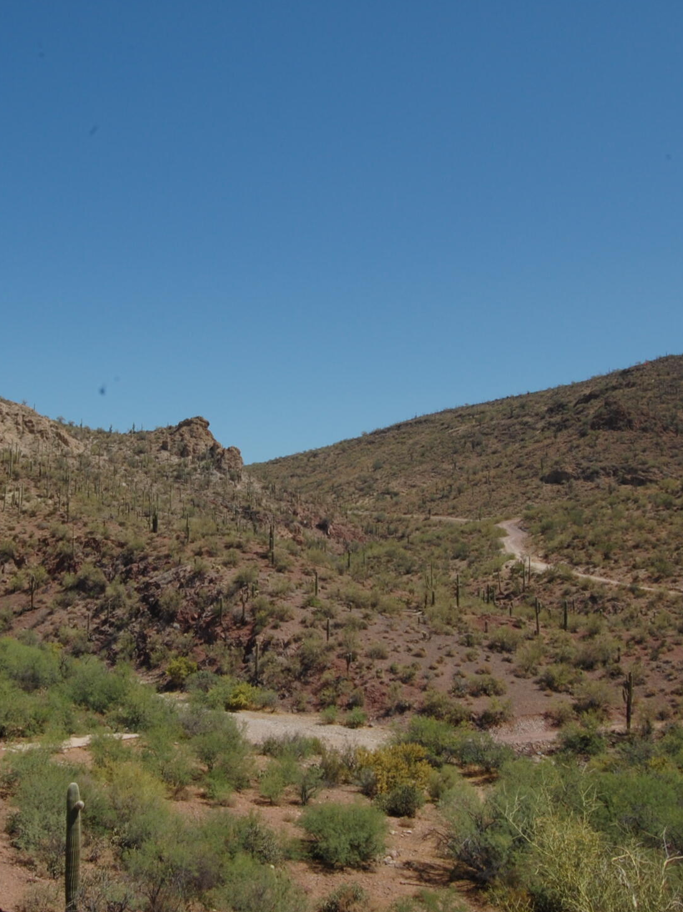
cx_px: 207
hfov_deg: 35.5
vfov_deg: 46.8
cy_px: 454
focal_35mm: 40
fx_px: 1053
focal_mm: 18
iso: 200
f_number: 18
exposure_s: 1/80
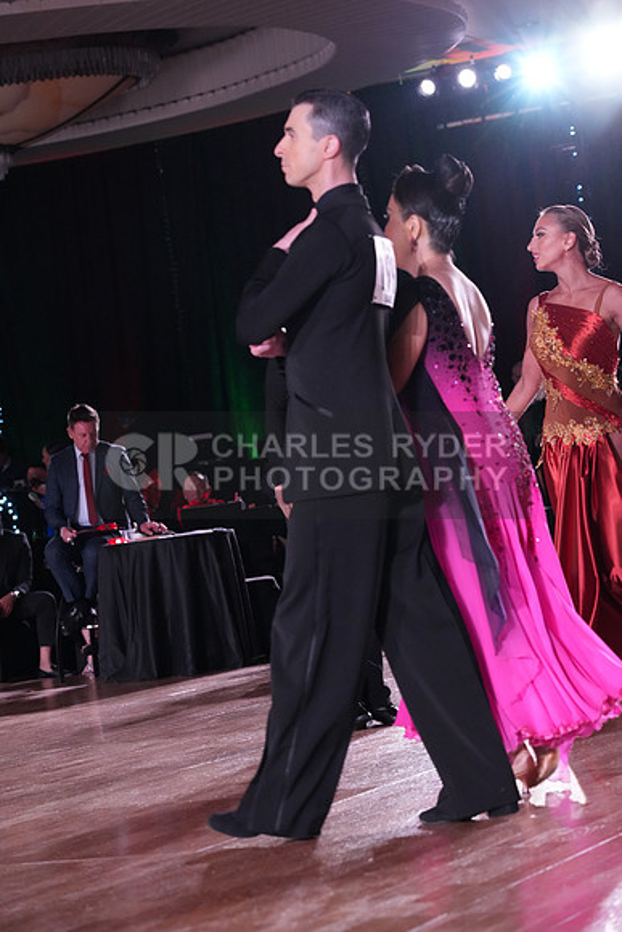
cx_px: 311
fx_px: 2719
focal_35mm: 105
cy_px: 466
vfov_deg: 19.5
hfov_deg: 13.0
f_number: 5.6
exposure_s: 1/320
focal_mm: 105
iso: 5000
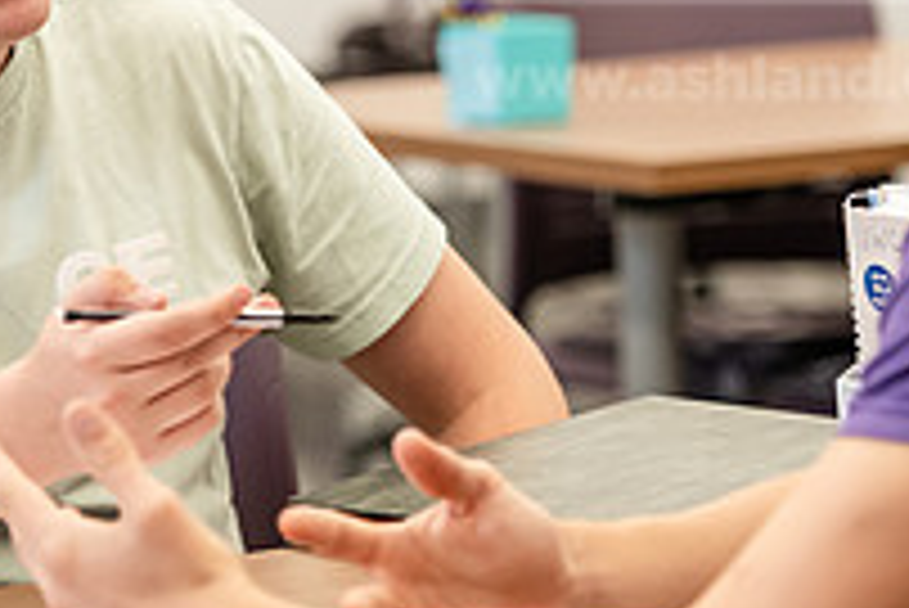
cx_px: 270
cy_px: 173
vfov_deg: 4.6
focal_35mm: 302
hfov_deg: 6.8
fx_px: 7631
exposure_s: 1/200
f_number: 2.8
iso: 800
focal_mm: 105
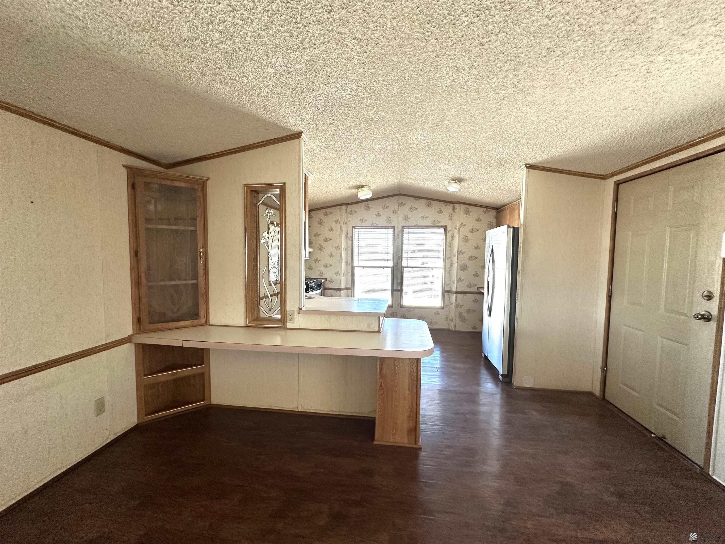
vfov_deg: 85.7
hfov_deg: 102.1
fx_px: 293
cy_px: 272
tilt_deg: -1.9
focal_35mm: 14
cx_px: 362
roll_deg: -0.9
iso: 250
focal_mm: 2.22
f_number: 2.2
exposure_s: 1/99
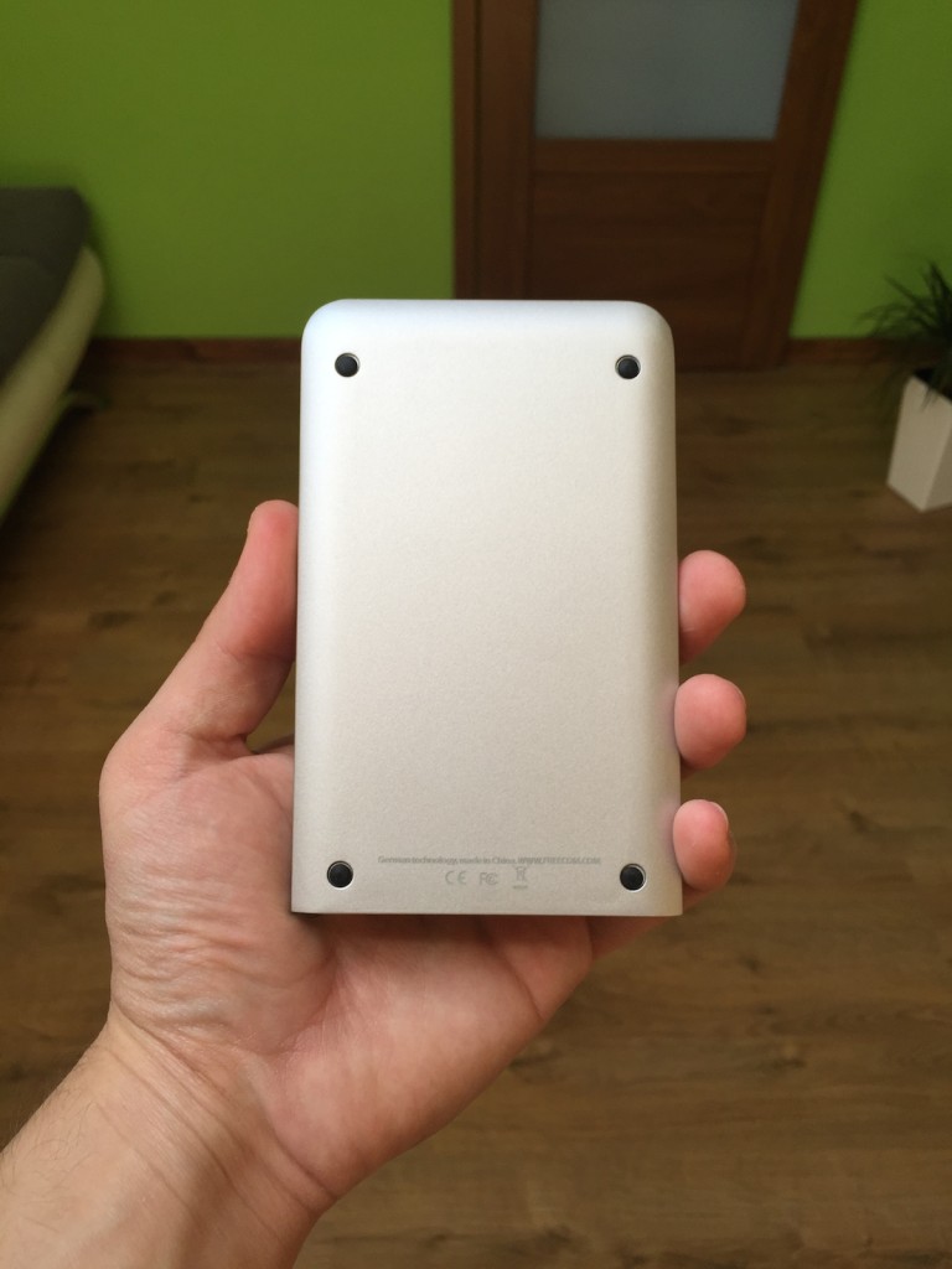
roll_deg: -0.6
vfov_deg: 61.7
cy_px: 634
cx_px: 476
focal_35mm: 29
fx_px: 1063
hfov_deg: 48.2
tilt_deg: -42.4
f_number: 2.2
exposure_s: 1/113
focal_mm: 4.15
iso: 32
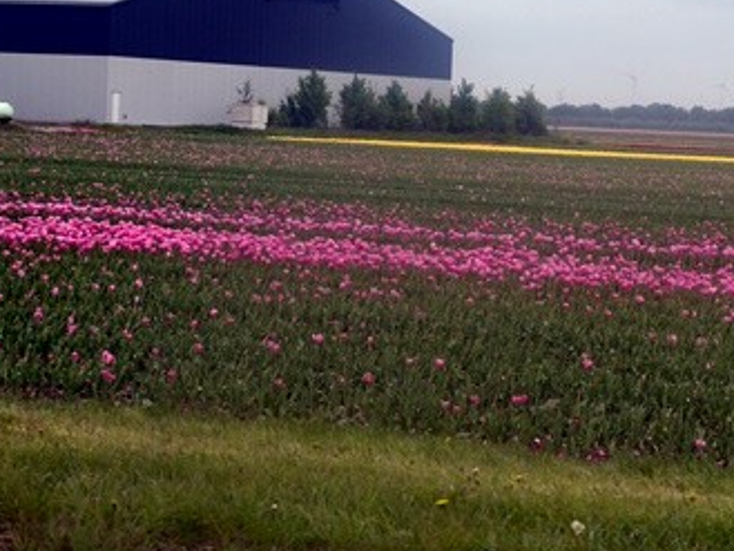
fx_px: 2736
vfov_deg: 11.5
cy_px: 173
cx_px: 524
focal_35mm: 129
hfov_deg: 15.2
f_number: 4.7
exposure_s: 1/250
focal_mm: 14.1
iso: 80
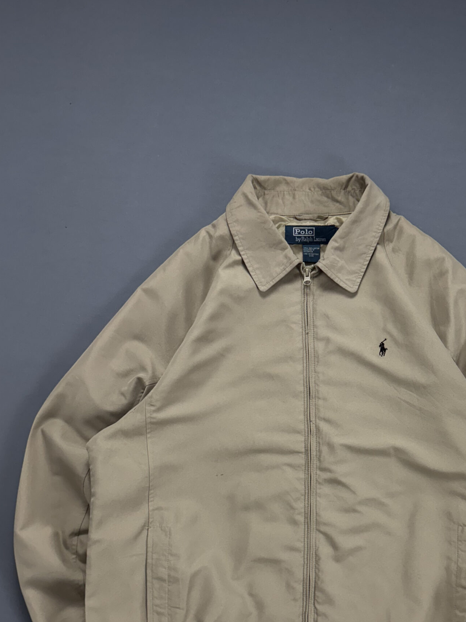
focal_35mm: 36
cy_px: 428
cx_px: 307
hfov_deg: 39.2
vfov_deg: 50.2
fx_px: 646
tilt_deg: -87.2
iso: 160
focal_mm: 6.76
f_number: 1.78
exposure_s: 1/120
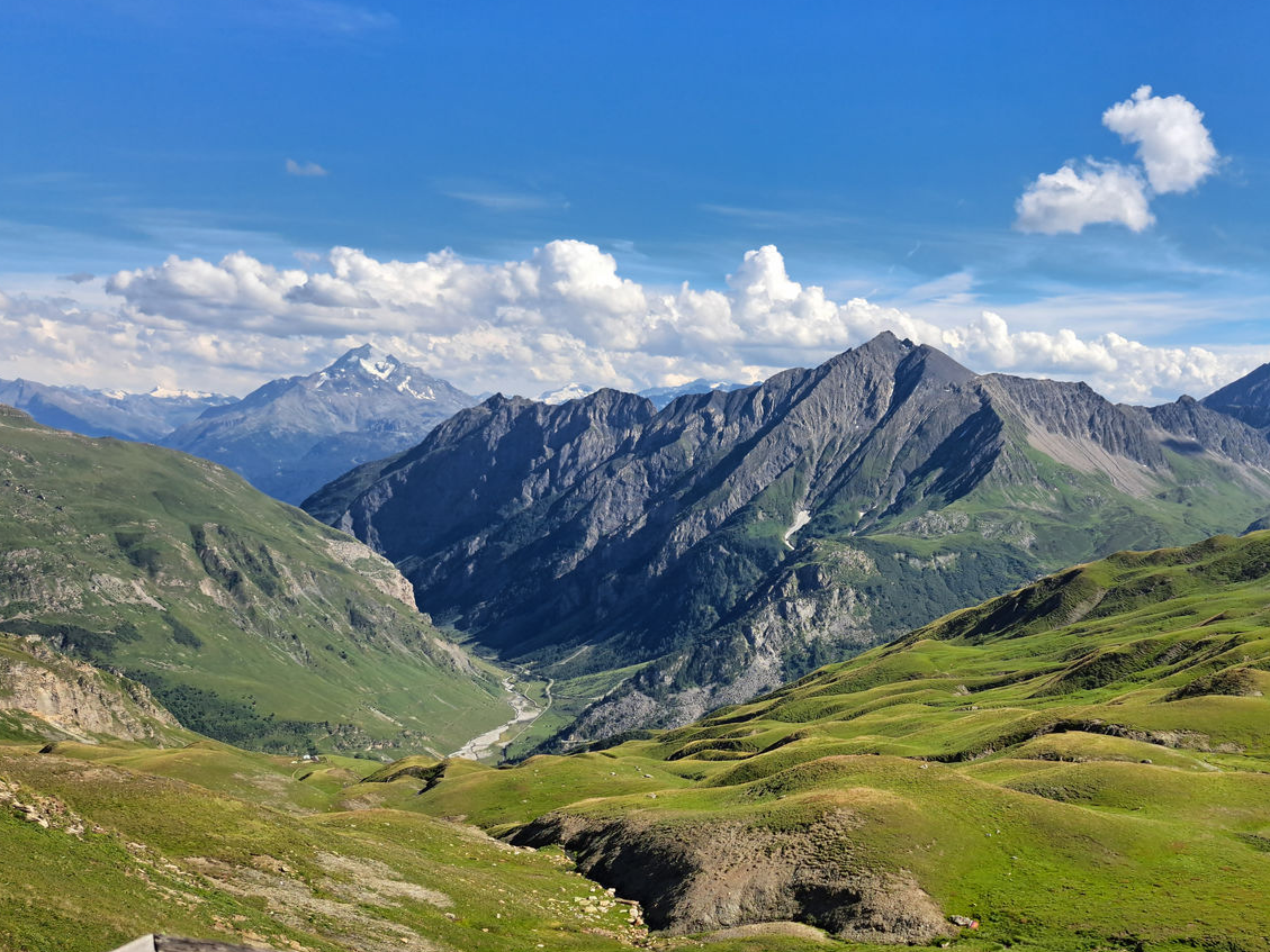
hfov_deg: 53.1
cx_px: 831
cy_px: 586
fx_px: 1248
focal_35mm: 34
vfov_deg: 41.5
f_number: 1.8
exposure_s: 1/1550
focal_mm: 5.23
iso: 50
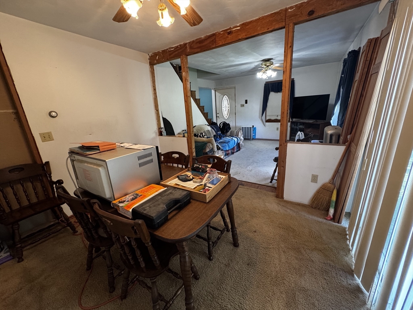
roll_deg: +3.0
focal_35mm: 14
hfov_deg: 102.1
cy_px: 155
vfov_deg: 85.7
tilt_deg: -16.8
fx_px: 167
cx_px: 206
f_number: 2.2
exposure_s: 1/60
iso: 320
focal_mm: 2.22
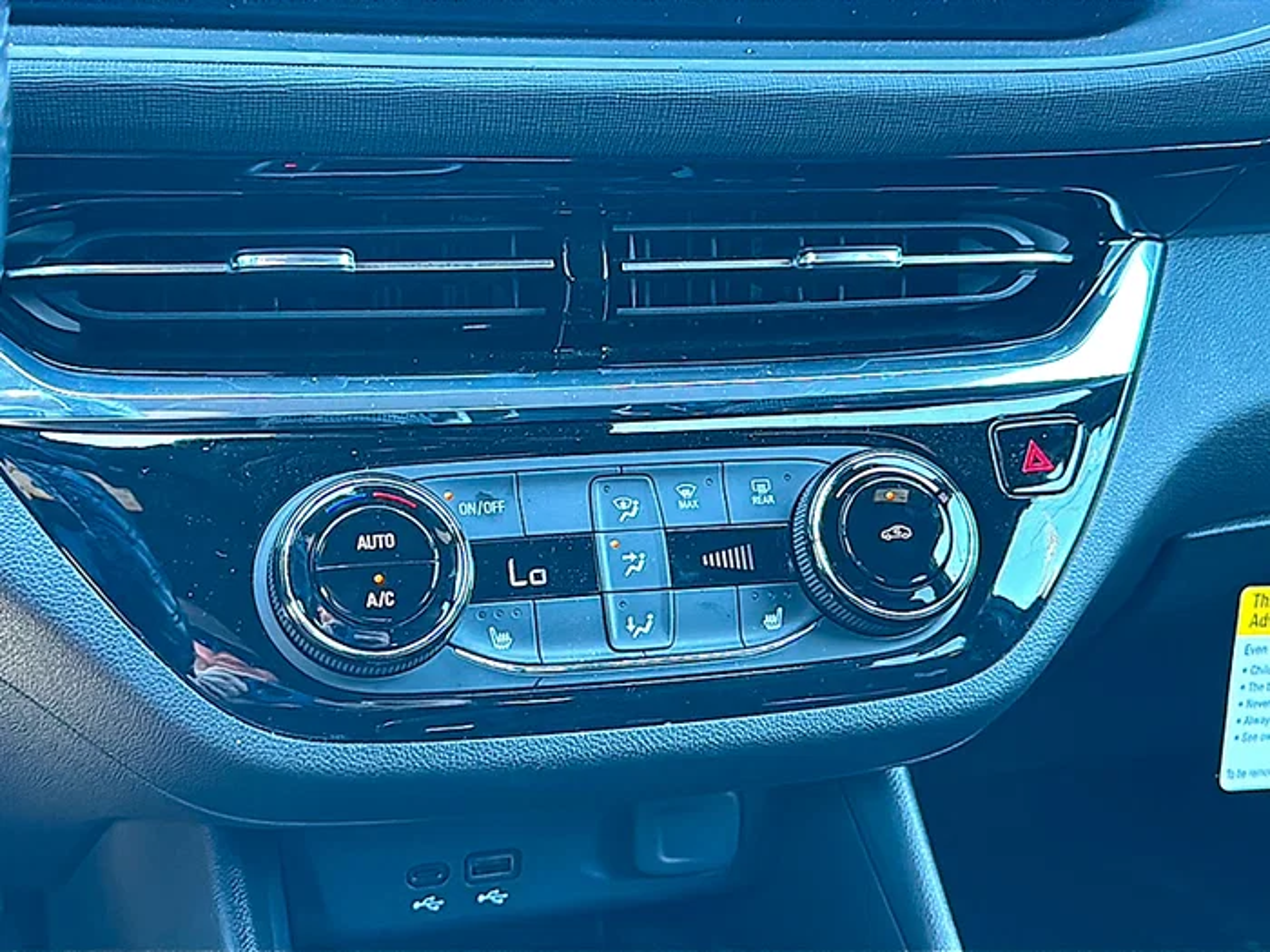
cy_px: 476
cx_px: 635
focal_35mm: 40
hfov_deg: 46.8
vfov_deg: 36.0
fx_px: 1468
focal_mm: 6.86
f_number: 1.78
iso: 160
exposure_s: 1/77
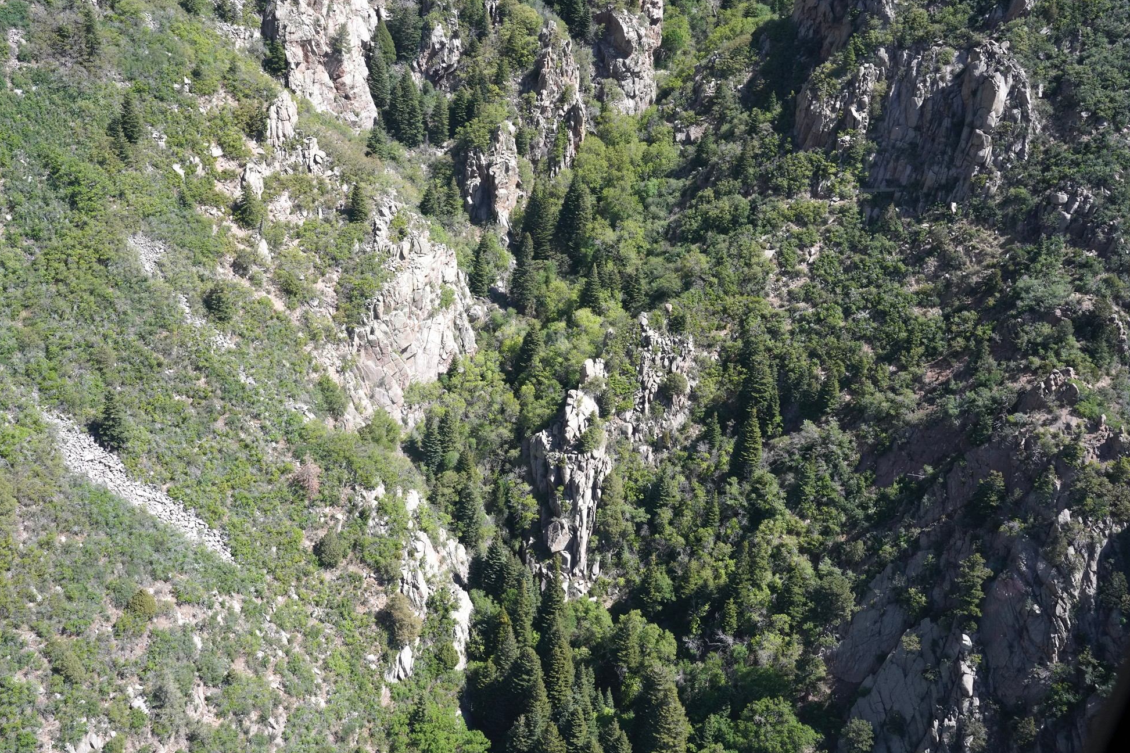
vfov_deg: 36.9
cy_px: 382
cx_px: 557
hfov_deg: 53.1
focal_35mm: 36
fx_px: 1130
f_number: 14
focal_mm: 35
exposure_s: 1/320
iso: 1250
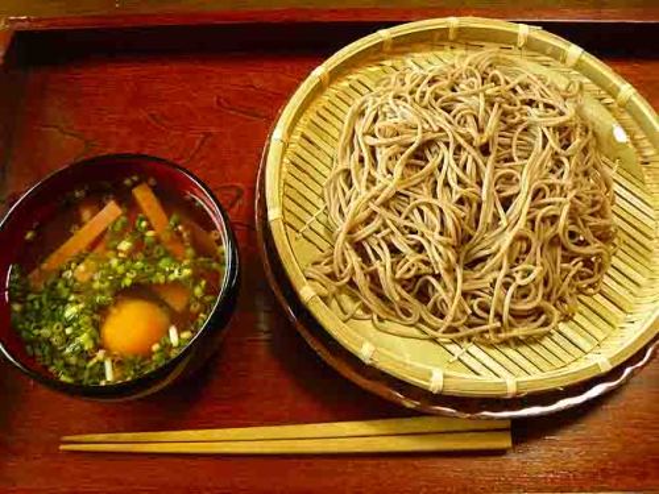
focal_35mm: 36
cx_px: 330
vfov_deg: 39.7
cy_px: 247
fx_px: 685
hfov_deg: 51.4
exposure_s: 1/6
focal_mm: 6
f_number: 2.8
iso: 200
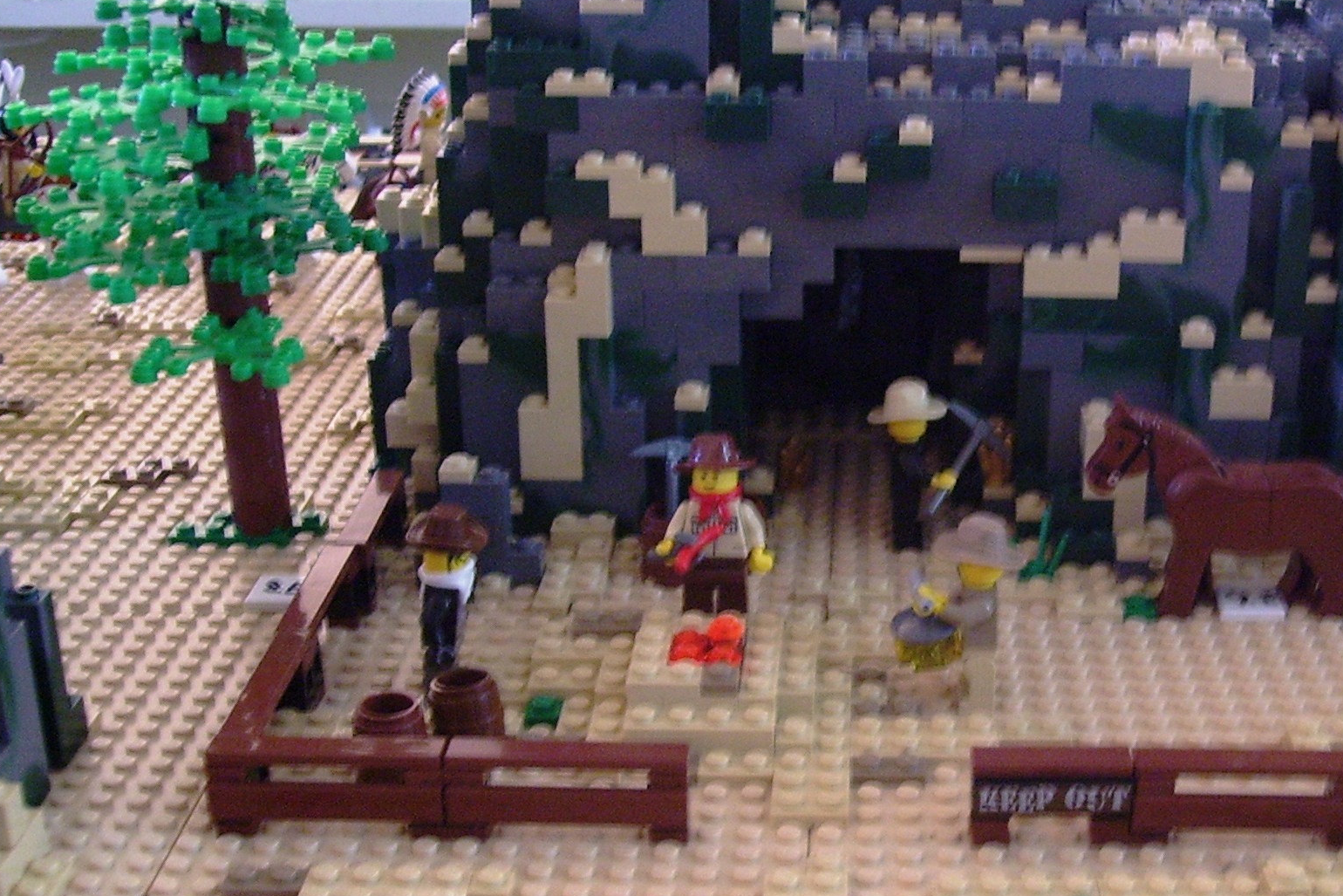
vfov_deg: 24.2
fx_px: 2089
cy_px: 496
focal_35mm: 56
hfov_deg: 35.3
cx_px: 881
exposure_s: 1/8
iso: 160
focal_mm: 6
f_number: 2.7
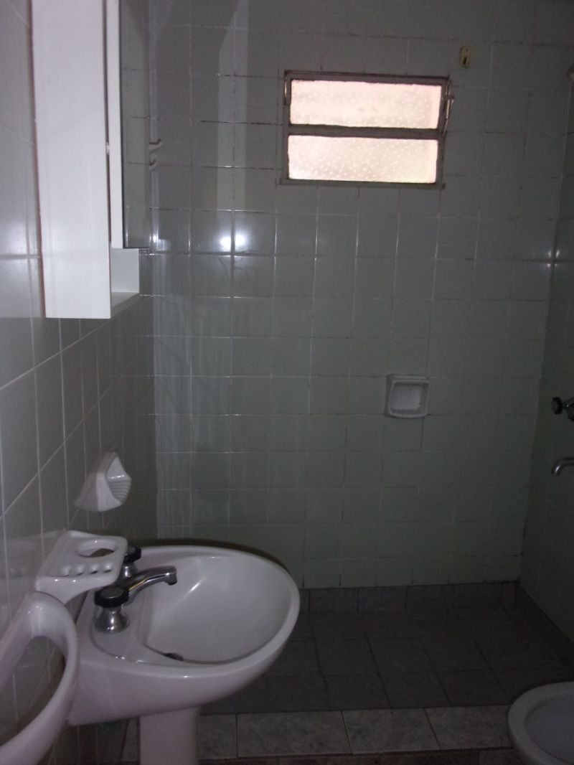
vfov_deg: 63.4
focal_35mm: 28
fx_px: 619
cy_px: 382
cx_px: 287
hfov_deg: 49.8
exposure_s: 1/34
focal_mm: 5.1
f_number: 3.9
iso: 200
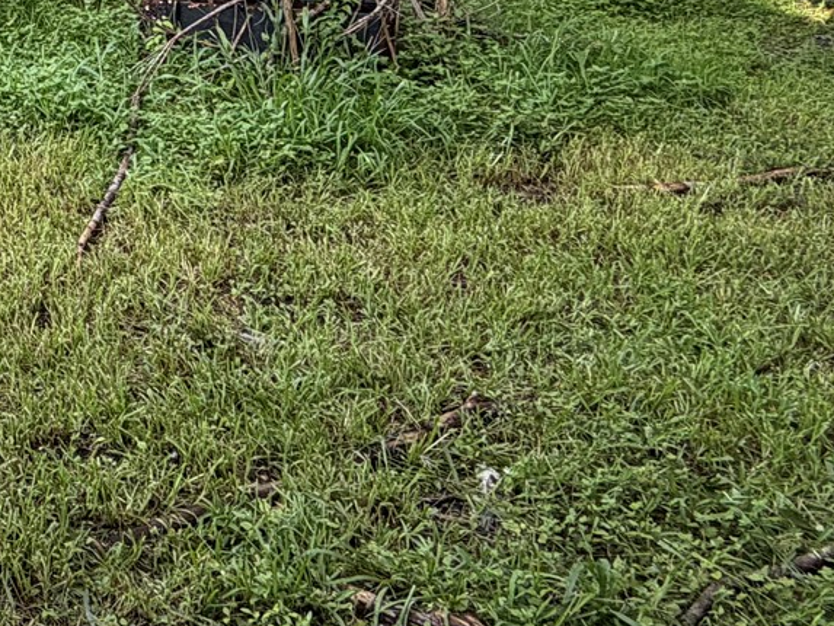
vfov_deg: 26.3
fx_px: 1205
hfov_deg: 28.8
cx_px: -323
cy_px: -100
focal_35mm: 50
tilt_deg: -8.1
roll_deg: +2.4
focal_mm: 2.22
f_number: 2.2
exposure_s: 1/221
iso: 50
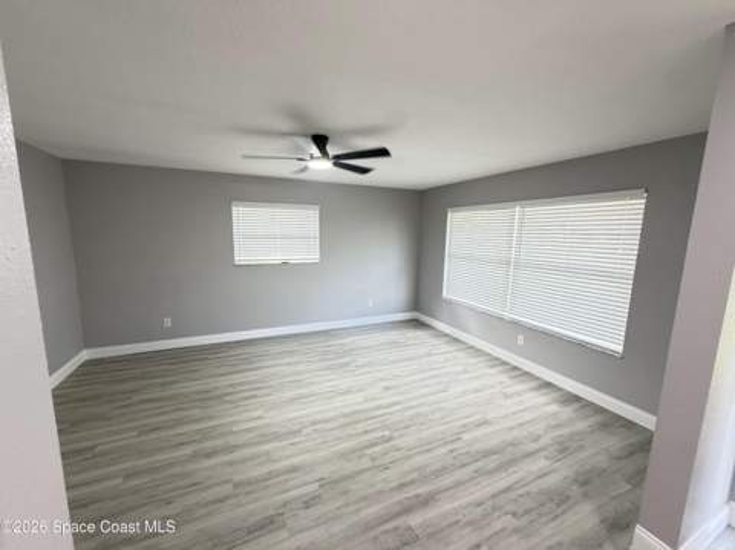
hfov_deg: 102.1
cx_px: 368
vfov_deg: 85.6
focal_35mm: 14
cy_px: 275
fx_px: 297
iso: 320
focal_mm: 2.22
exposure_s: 1/60
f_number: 2.2
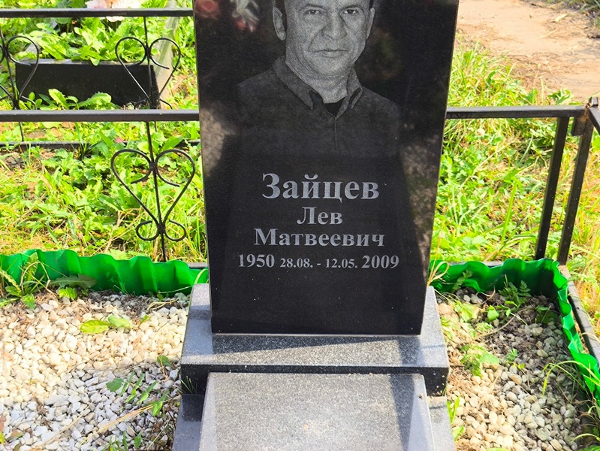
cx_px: 300
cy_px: 226
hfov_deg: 38.2
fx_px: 867
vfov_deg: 29.1
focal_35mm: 50
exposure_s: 1/601
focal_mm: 4.71
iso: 50
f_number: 1.7
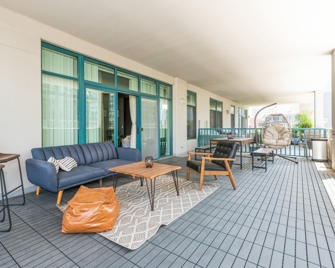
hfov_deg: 82.6
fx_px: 188
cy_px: 130
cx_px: 140
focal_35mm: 19
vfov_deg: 70.8
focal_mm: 16
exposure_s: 1/80
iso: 500
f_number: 8
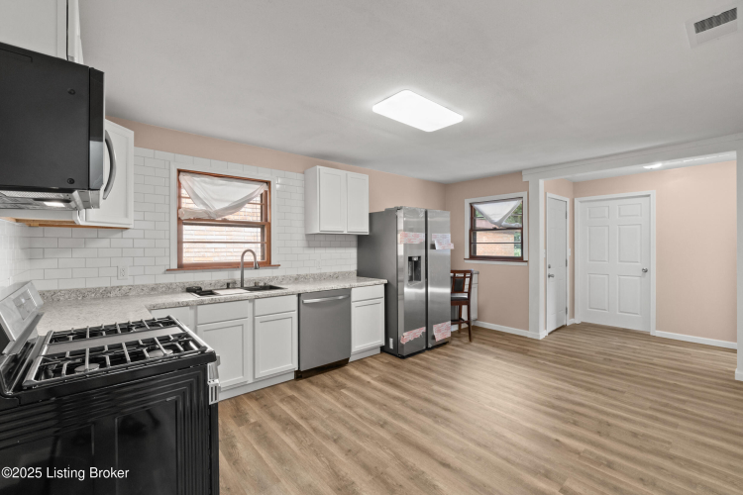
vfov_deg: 77.3
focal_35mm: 15
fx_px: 310
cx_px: 372
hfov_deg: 100.4
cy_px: 248
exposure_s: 1/2.5
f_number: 9
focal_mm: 10
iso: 400
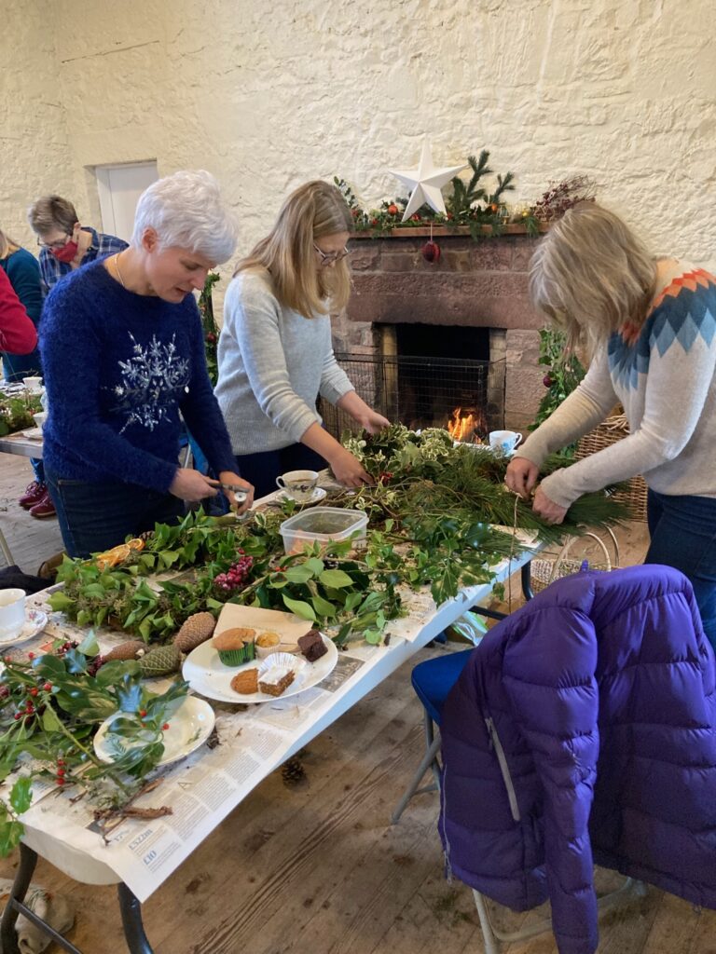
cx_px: 358
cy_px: 477
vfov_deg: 63.4
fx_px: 772
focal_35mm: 28
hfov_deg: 49.7
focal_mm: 3.99
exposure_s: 1/50
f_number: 1.8
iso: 320
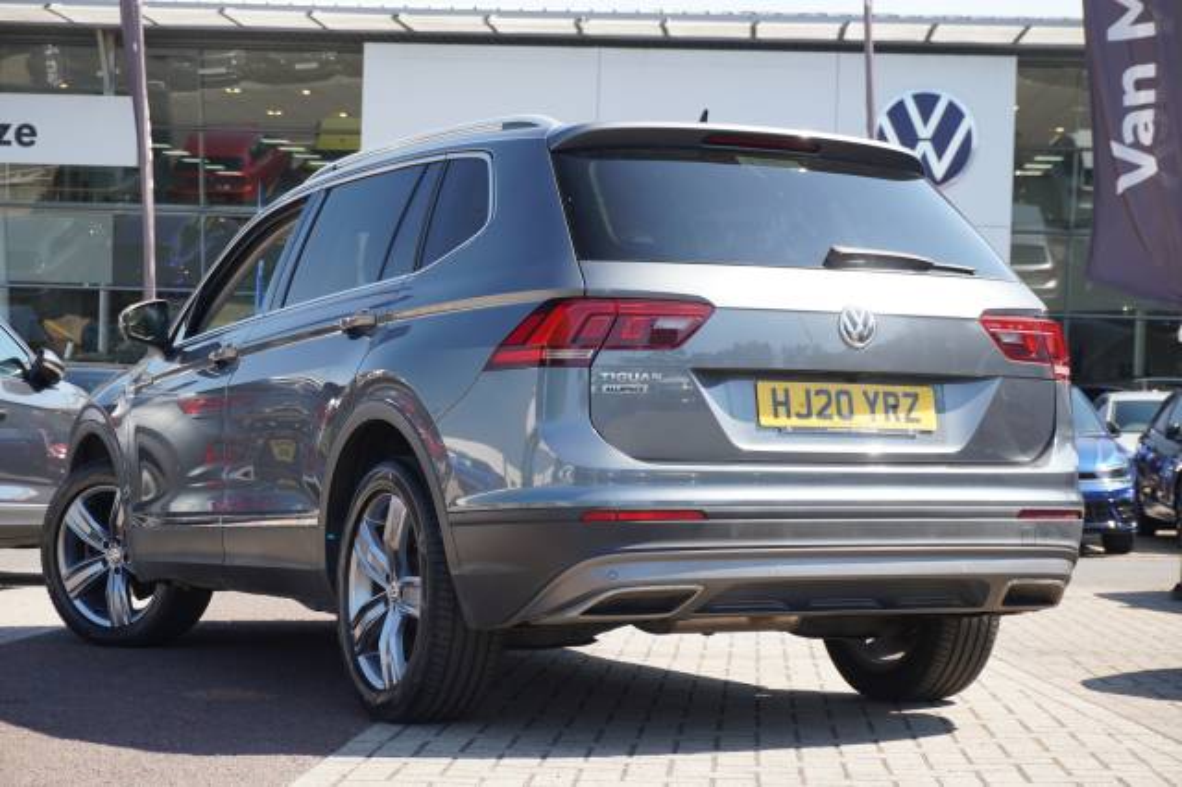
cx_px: 591
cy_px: 394
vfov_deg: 19.7
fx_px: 2264
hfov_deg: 29.3
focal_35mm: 69
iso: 100
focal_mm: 46
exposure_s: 1/80
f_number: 5.6
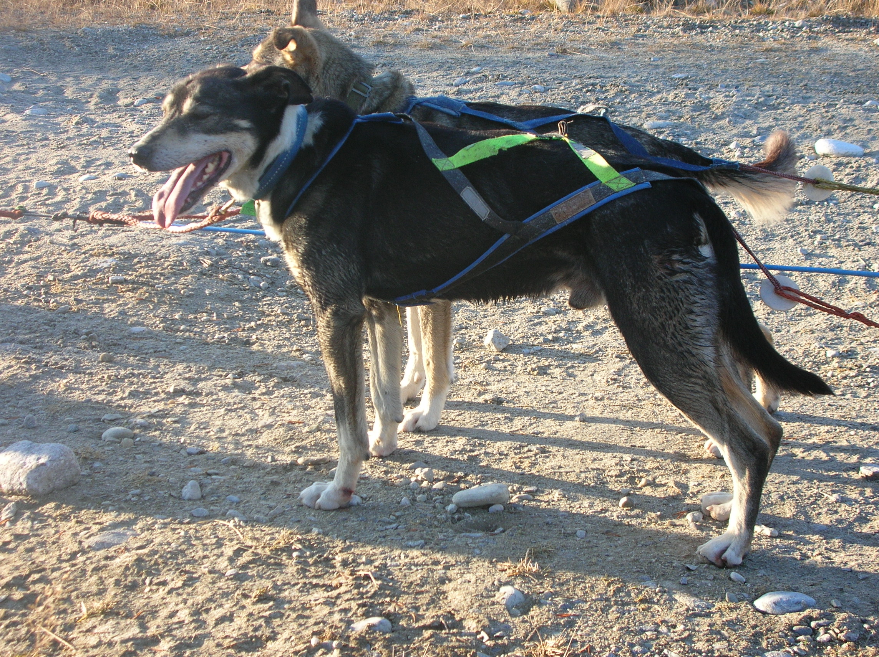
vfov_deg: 22.6
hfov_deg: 29.8
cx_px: 440
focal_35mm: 65
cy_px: 328
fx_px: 1649
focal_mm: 10.9
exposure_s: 1/101
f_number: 3.7
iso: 50
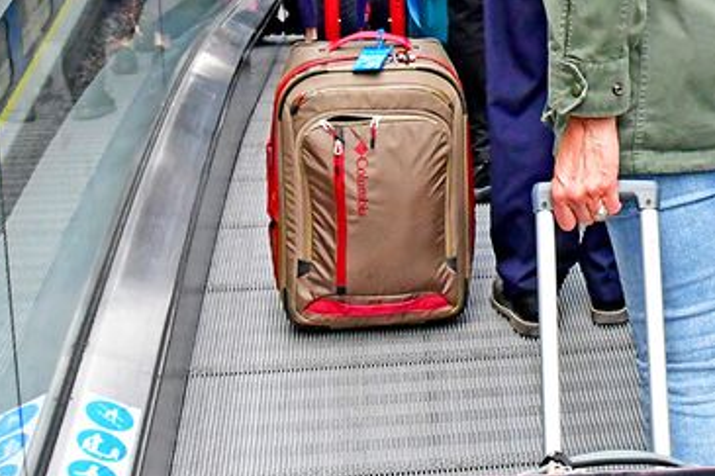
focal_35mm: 79
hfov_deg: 24.7
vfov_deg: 16.4
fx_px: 1568
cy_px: -129
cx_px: 682
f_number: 9
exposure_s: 1/320
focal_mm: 16
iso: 3200
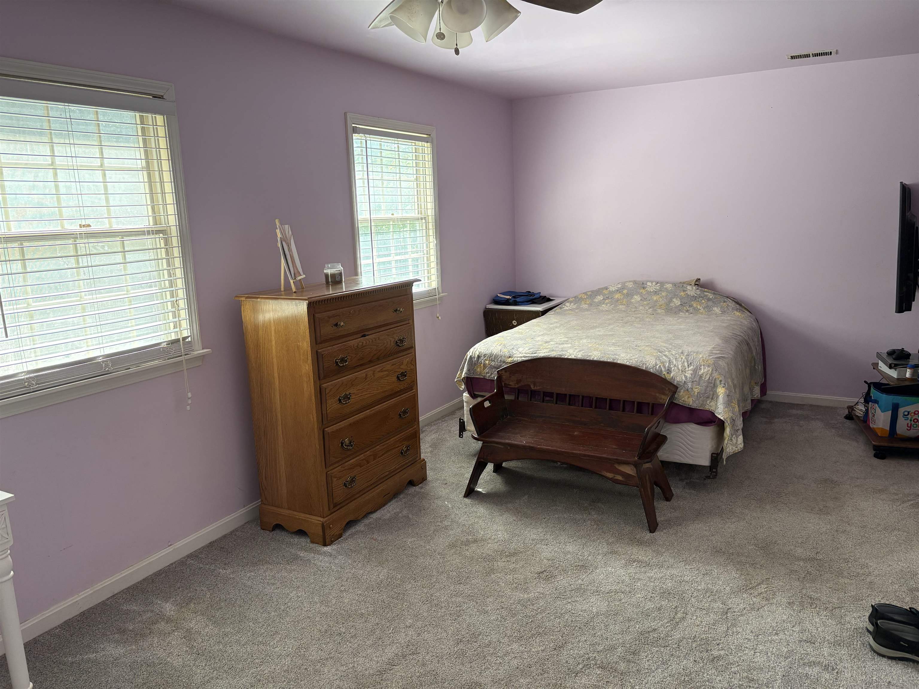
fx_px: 690
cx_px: 460
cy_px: 344
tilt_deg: -10.4
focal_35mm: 26
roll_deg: +2.6
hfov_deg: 67.3
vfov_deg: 53.1
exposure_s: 1/102
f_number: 1.6
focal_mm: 5.96
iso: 125
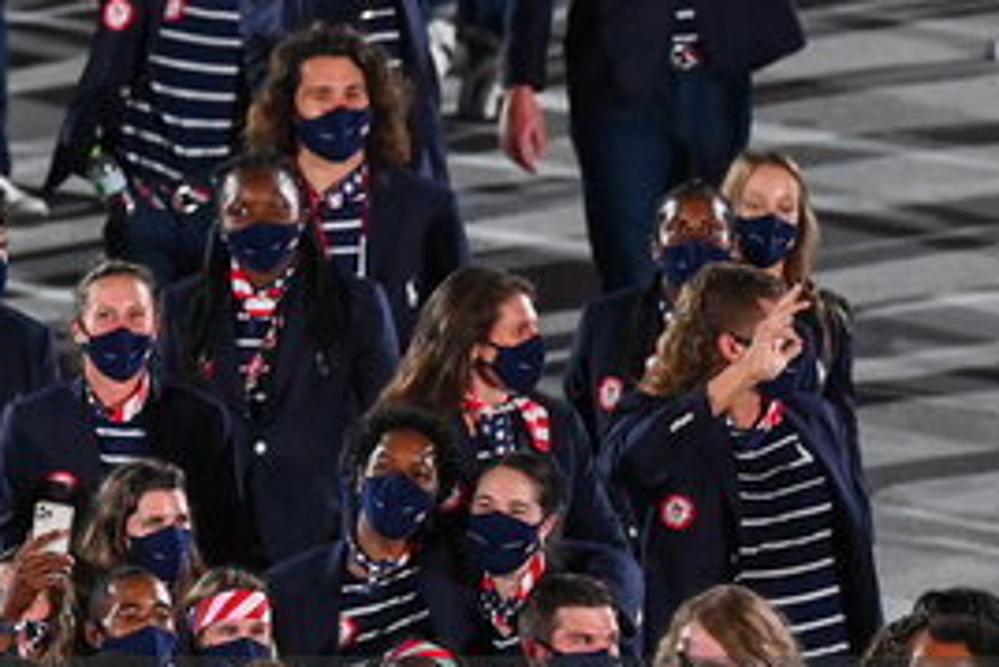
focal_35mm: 2293
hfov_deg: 0.9
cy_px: 499
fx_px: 63662
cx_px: -824
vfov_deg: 0.6
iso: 6400
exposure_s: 1/200
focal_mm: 600
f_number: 4
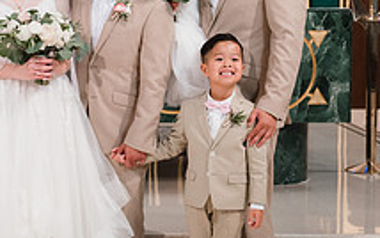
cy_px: 83
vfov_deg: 13.5
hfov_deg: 21.1
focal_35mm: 97
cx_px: 59
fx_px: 1005
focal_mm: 35
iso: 1000
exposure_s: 1/200
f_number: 3.2
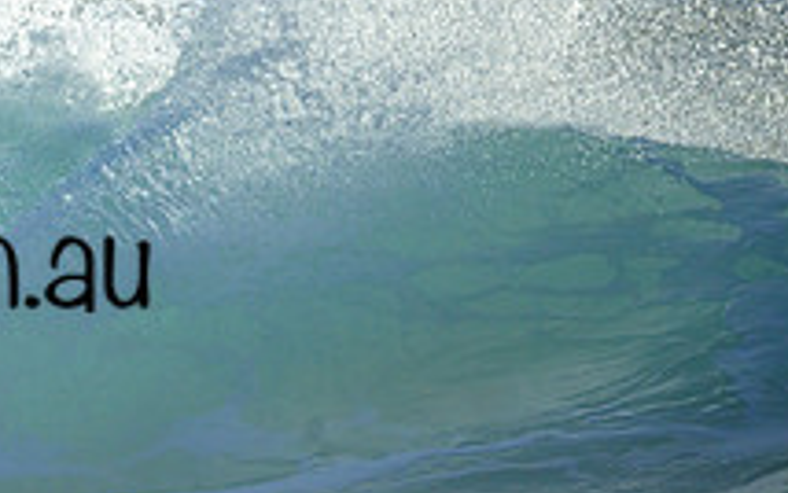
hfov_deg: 1.0
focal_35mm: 2208
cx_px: -239
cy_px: 223
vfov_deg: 0.6
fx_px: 47443
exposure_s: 1/2500
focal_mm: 800
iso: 320
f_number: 6.3
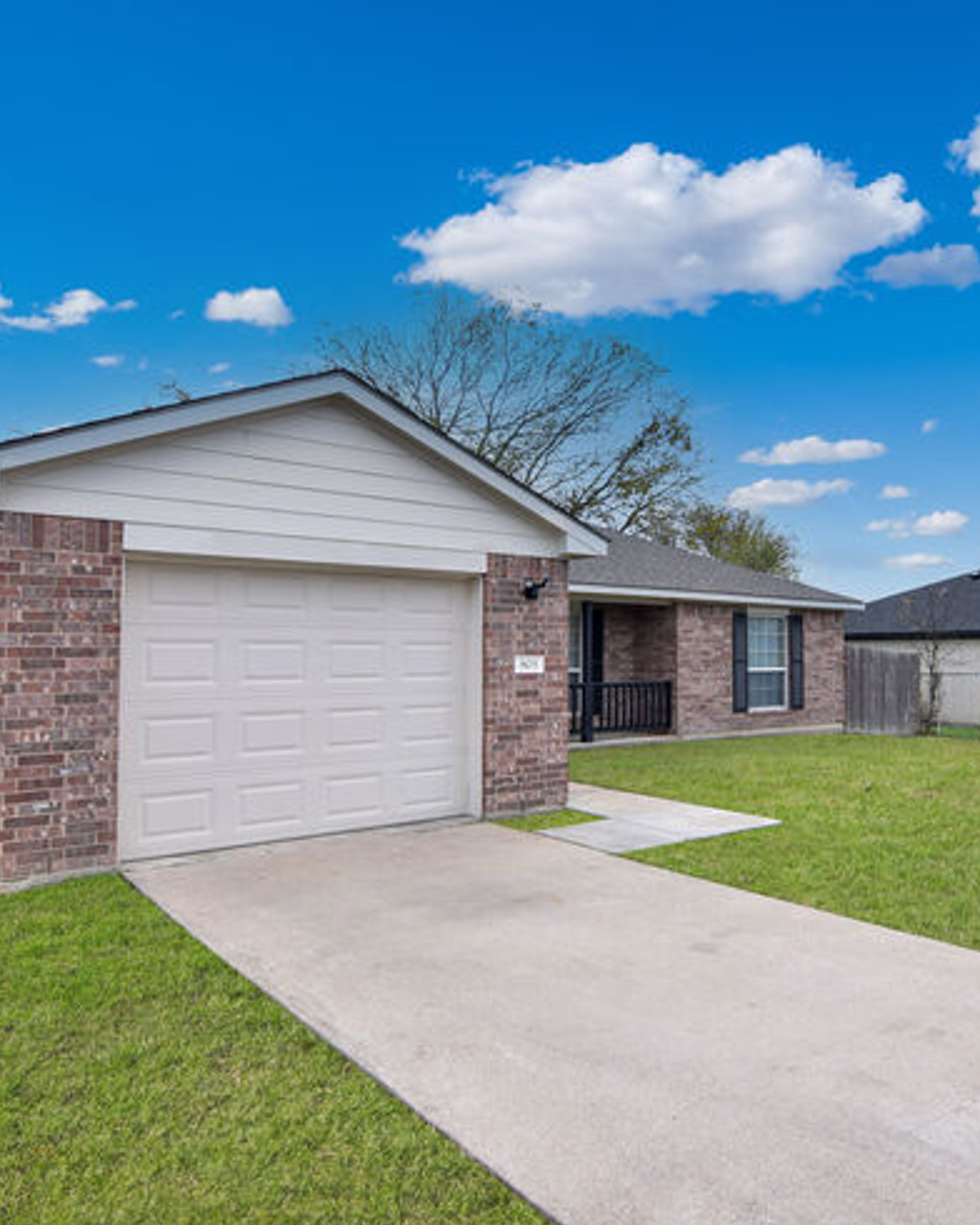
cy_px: 608
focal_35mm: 24
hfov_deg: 57.4
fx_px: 860
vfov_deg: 70.9
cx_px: 690
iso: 125
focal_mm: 11
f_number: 6.3
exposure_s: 1/200
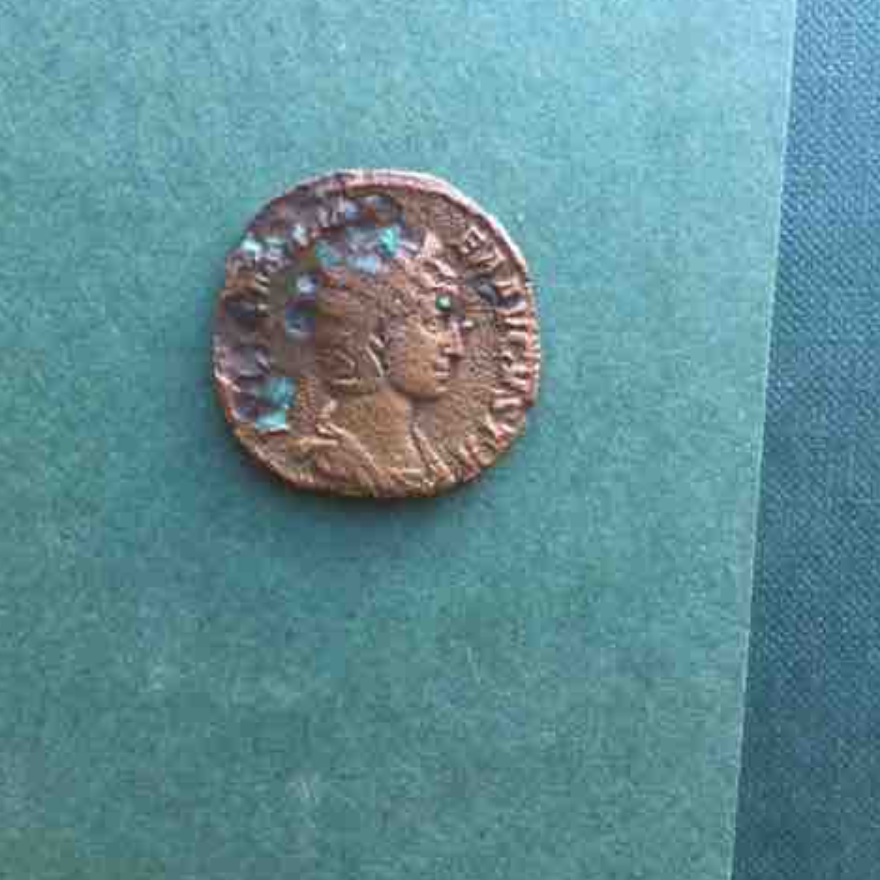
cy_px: 377
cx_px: 435
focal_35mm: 35
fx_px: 1007
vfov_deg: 47.1
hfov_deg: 47.2
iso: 50
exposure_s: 1/33
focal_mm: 4.15
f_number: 2.2
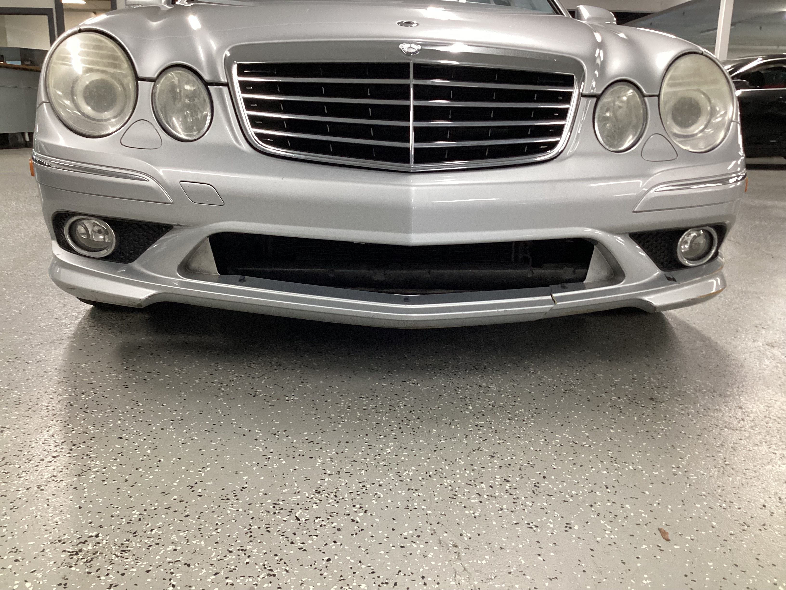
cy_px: 295
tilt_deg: -15.7
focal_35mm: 31
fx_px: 704
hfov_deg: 58.4
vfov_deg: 45.4
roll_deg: -1.6
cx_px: 393
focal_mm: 3.3
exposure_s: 1/50
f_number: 2.4
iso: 250
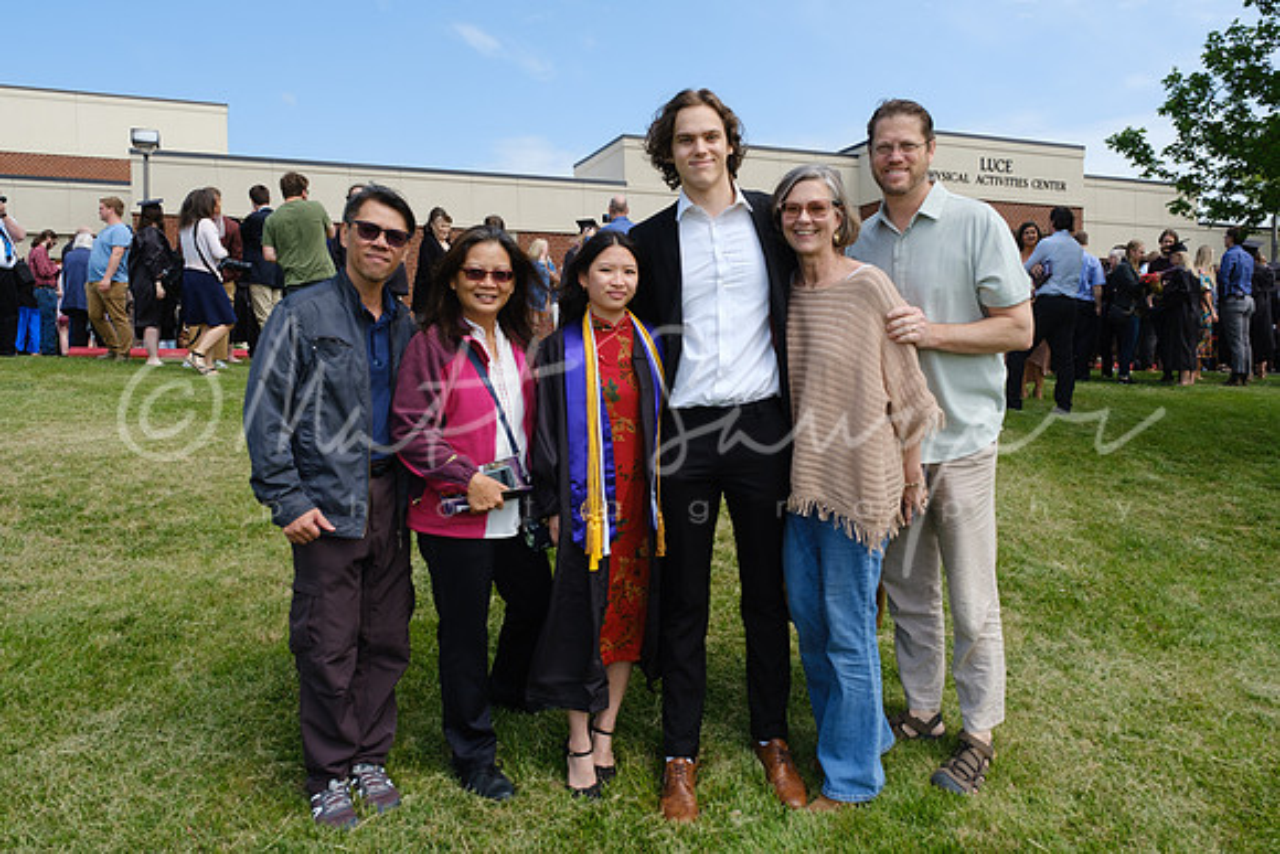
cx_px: 640
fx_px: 1031
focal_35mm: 29
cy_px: 427
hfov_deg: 63.6
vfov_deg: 45.0
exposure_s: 1/500
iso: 200
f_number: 5.6
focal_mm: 19.4
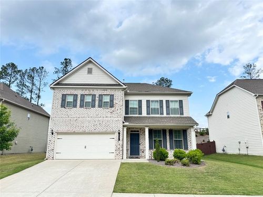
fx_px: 182
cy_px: 98
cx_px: 132
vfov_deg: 56.8
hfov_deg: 71.6
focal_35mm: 24
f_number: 1.78
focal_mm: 6.76
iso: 80
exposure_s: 1/1261
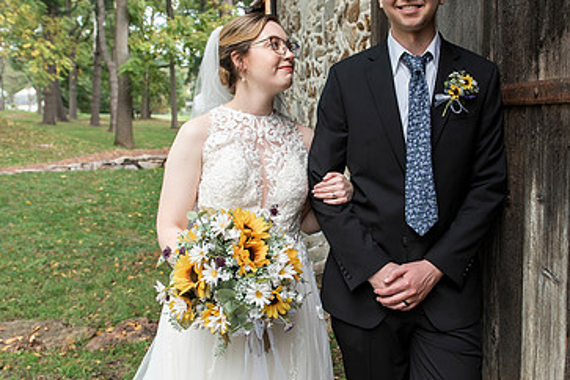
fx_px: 617
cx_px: 341
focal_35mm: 39
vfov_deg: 34.2
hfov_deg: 49.3
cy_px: 192
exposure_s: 1/320
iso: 400
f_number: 4
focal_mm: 24
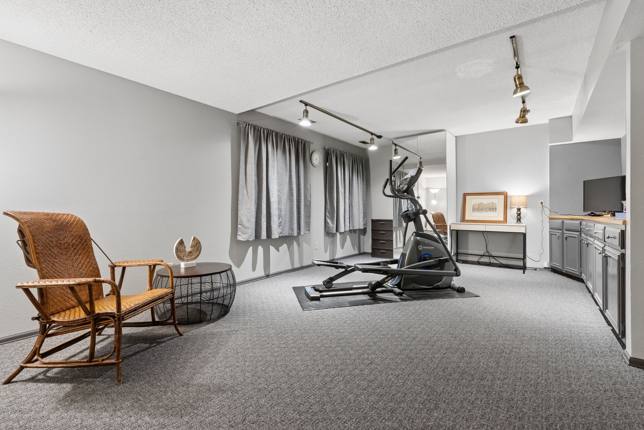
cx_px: 322
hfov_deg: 96.7
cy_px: 215
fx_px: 286
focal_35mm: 16
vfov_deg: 73.8
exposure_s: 1/5
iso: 640
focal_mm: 16
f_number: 9
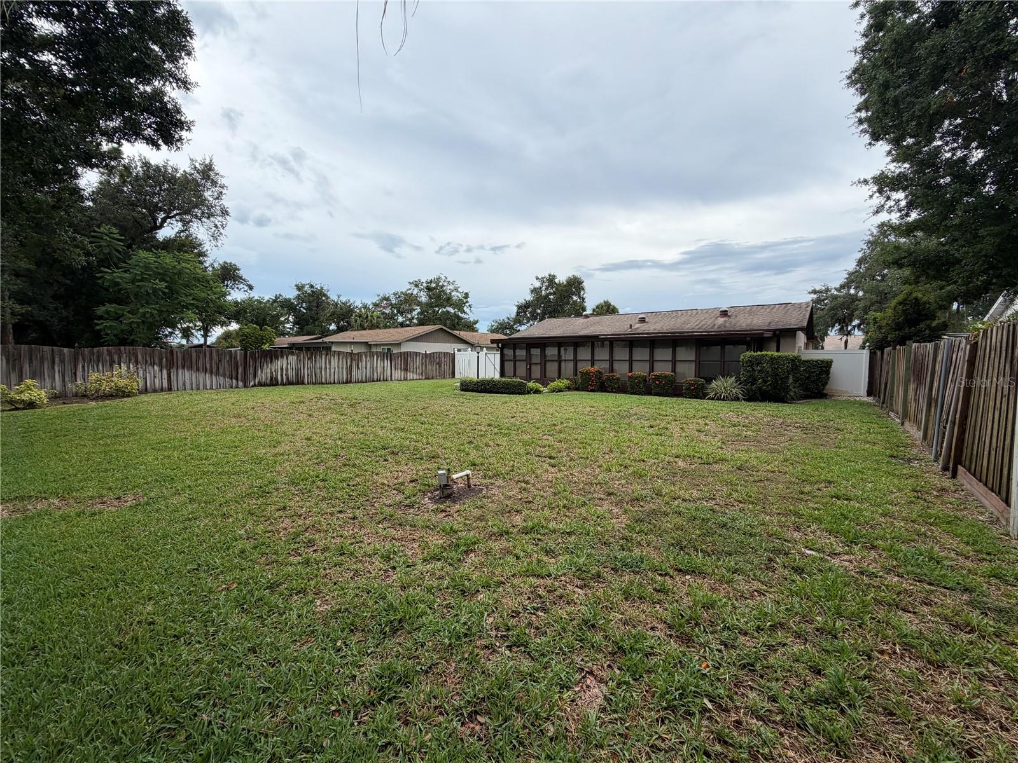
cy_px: 382
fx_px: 412
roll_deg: -0.1
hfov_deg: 102.1
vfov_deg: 85.7
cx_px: 509
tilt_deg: -3.0
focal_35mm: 14
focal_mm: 2.22
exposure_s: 1/770
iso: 32
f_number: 2.2
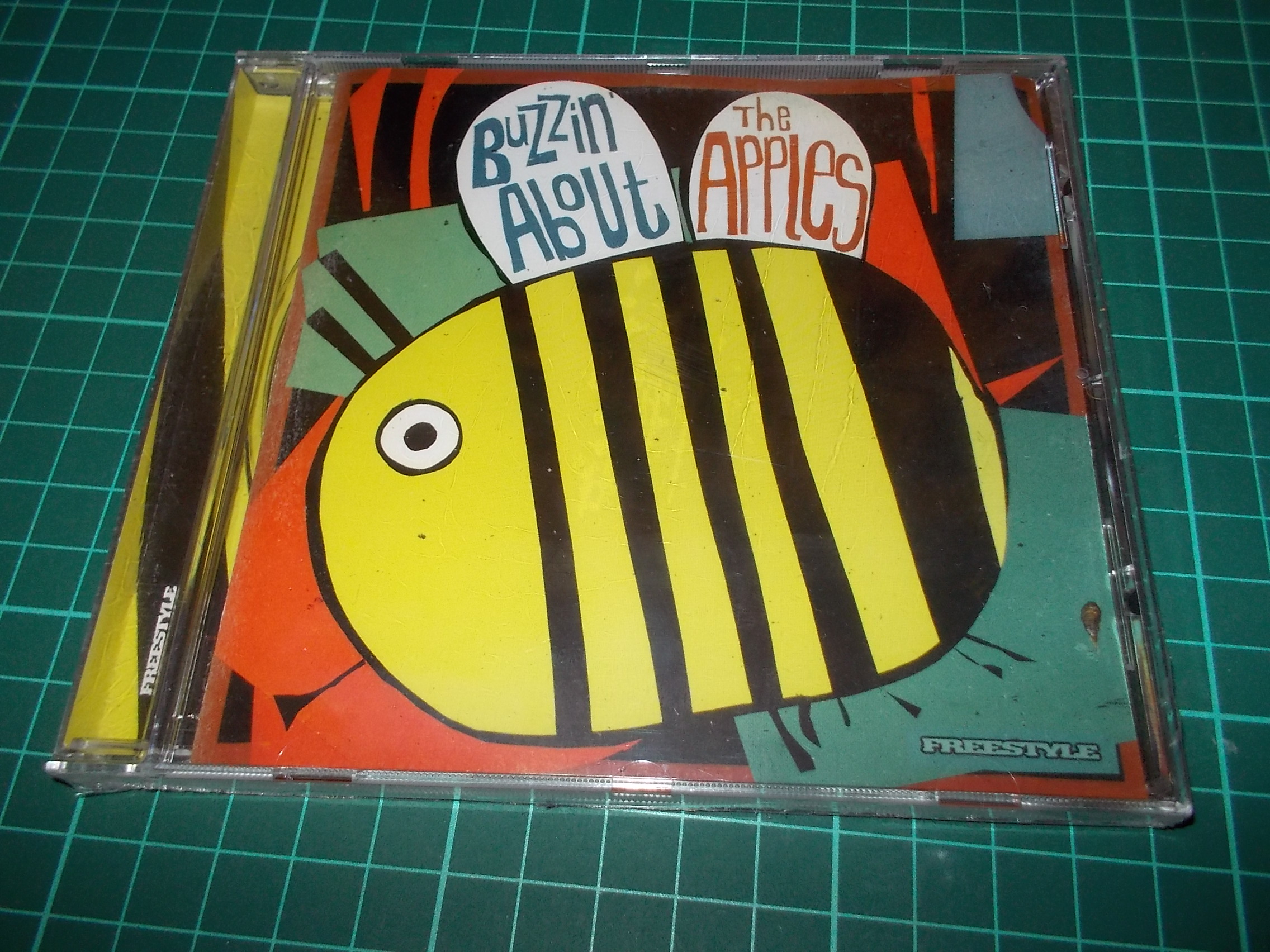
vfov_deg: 48.2
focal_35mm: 29
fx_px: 1064
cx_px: 635
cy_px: 476
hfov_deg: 61.7
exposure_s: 1/30
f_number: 3.3
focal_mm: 4.1
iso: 200
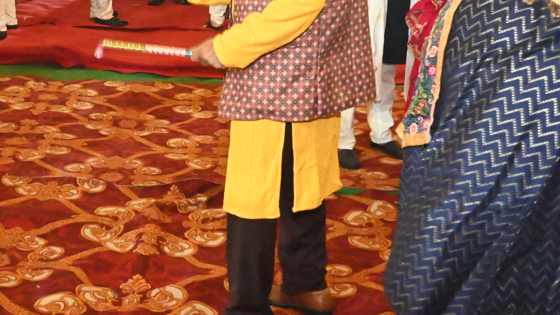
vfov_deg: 18.4
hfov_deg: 32.2
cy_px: 10
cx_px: 132
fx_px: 950
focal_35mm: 64
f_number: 7.1
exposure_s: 1/80
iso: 16000
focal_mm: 18
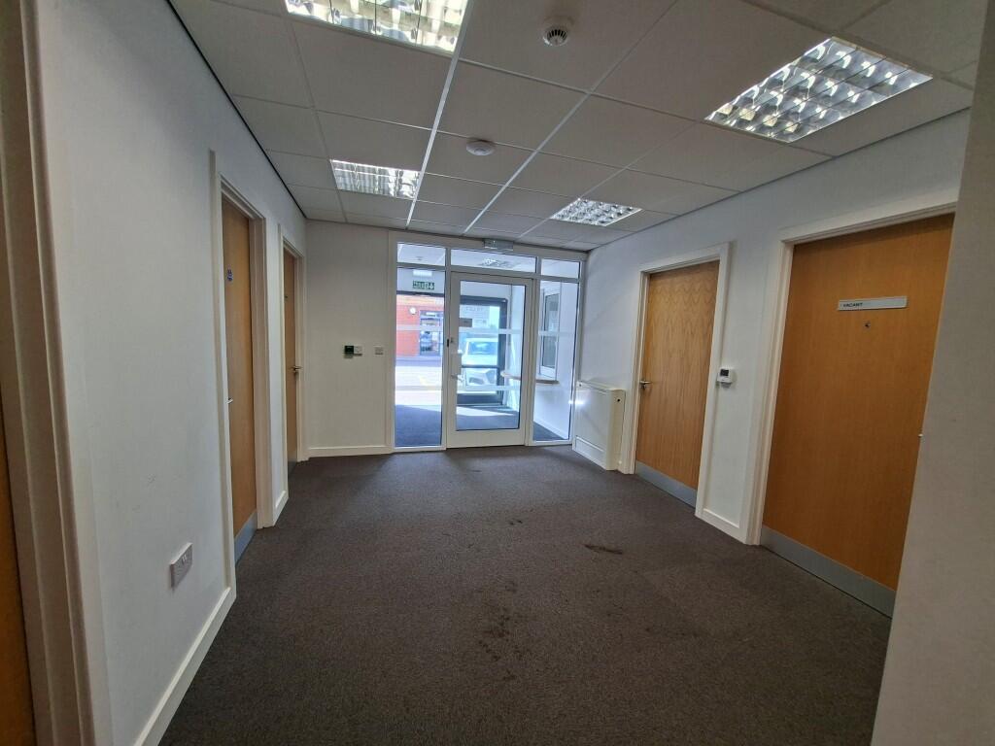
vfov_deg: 89.9
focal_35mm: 13
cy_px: 373
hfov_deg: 106.2
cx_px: 498
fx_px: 374
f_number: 2.2
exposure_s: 1/100
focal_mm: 1.74
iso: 50
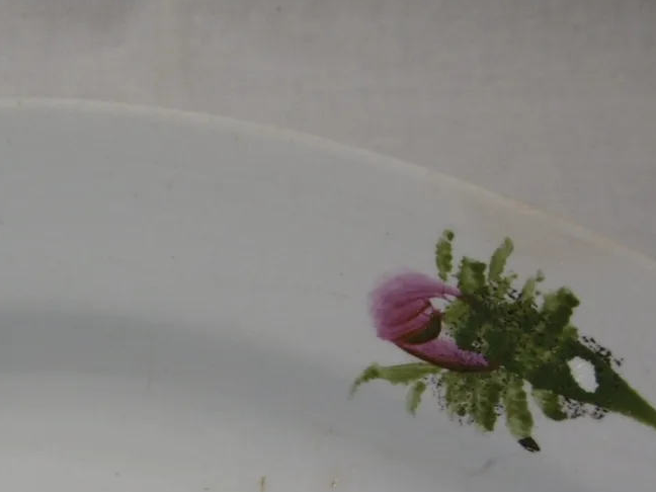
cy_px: 483
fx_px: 1497
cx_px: 174
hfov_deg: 24.5
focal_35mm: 79
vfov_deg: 18.2
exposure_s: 1/40
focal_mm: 5.8
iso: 100
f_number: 3.5
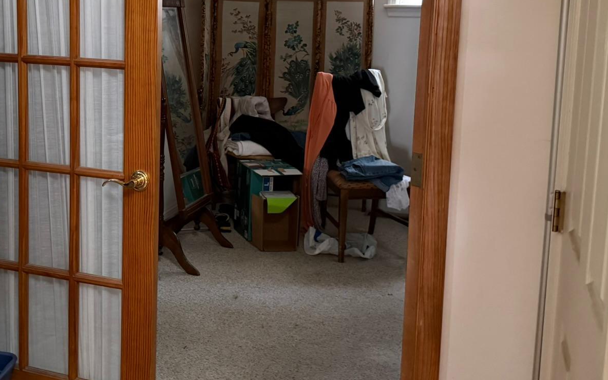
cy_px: 101
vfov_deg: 28.8
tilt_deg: -6.8
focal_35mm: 44
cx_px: 201
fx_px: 729
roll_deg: -1.3
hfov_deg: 44.6
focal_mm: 6.76
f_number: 1.78
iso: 1000
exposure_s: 1/30
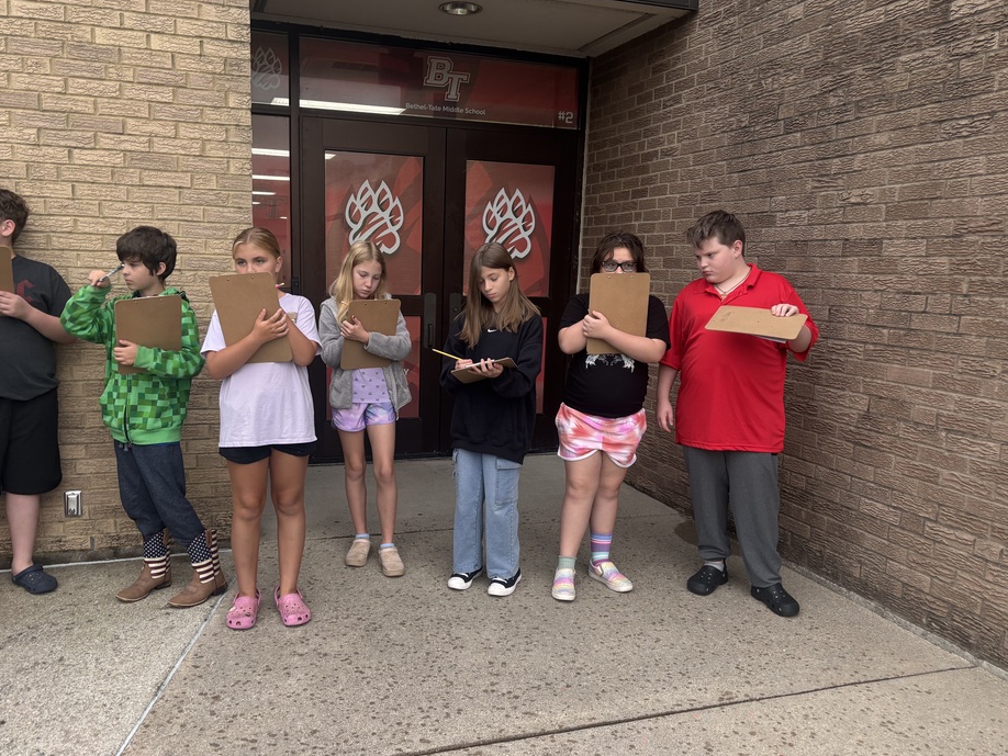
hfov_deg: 61.6
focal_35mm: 29
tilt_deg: -8.9
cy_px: 406
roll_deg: -2.9
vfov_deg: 48.2
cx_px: 463
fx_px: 845
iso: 125
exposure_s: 1/78
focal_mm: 5.96
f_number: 1.6
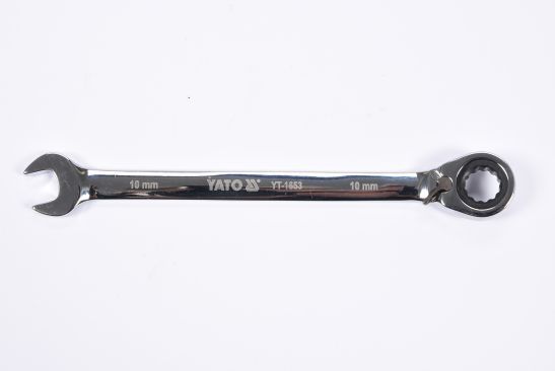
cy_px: 186
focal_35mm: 75
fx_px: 1157
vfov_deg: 18.2
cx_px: 278
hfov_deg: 27.0
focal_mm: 50
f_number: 14
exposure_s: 1/125
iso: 250
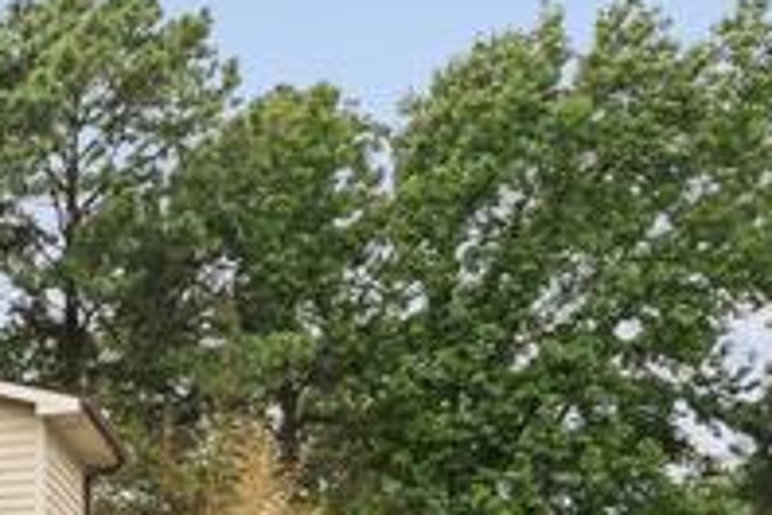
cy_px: 669
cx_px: -776
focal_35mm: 88
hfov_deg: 17.0
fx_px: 1887
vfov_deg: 14.8
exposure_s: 1/200
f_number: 9
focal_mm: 11.7
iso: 160
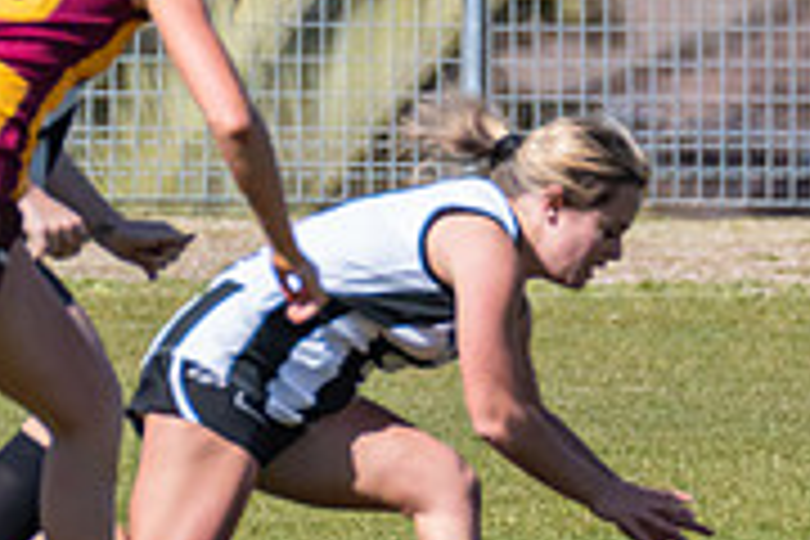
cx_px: 469
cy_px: 389
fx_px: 69700
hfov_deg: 0.7
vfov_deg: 0.4
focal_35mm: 3098
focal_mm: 550
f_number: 8
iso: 800
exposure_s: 1/3200
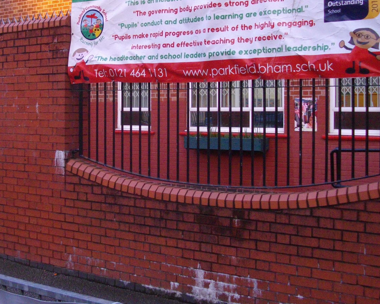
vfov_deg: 29.6
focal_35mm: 51
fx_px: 574
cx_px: 118
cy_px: 118
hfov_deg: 36.2
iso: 200
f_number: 2.9
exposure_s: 1/100
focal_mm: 5.7
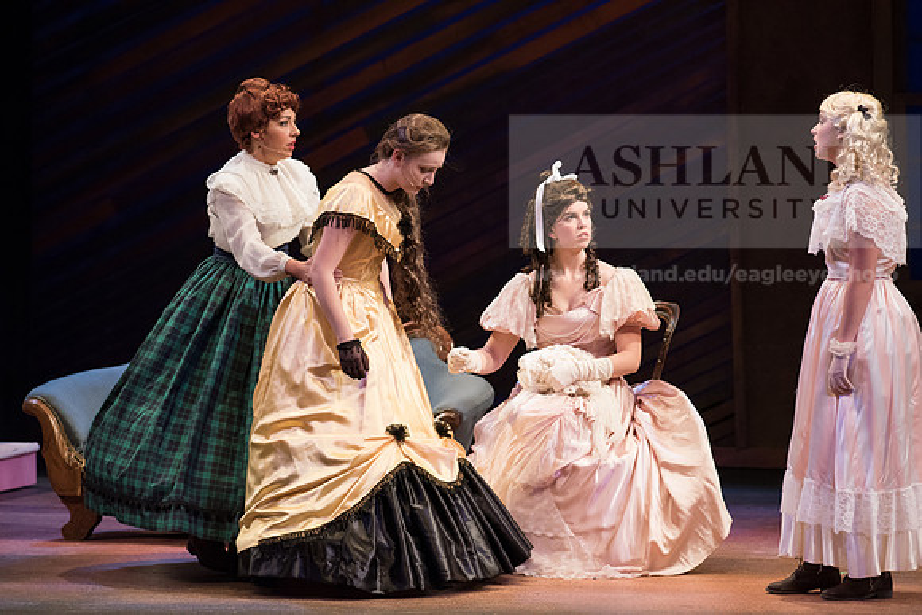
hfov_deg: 6.9
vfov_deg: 4.6
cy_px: 308
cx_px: 461
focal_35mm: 300
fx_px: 7685
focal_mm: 300
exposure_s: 1/400
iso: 3200
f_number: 5
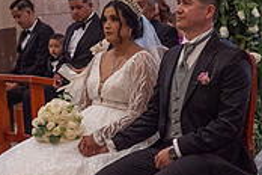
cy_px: 103
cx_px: 53
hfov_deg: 17.4
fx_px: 851
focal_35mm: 117
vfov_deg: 11.7
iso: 2500
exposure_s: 1/100
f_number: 5
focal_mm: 35
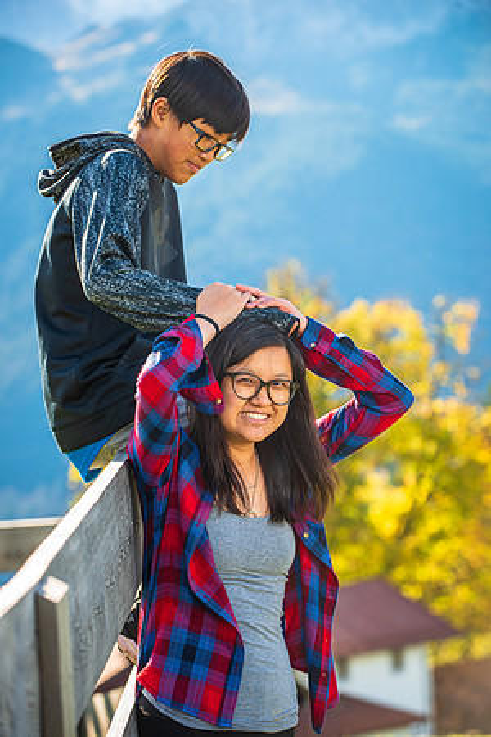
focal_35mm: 125
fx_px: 2557
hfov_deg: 11.0
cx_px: 246
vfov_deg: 16.4
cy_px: 368
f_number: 6.3
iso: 160
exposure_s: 1/250
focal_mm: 125
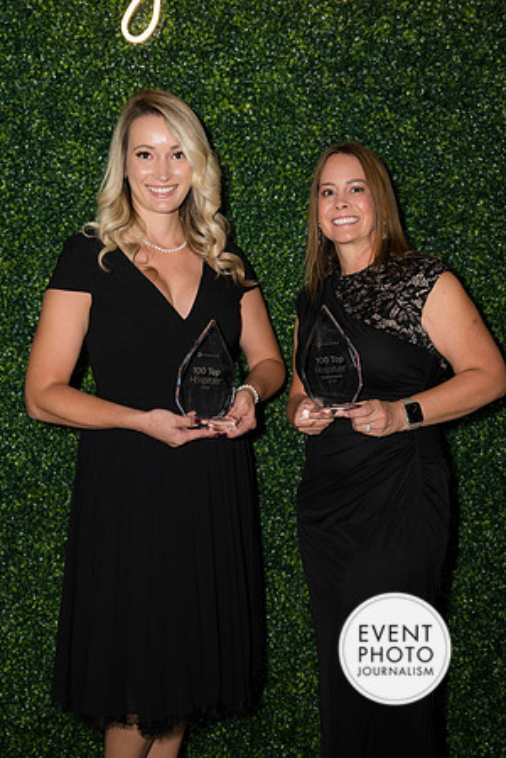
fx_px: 1286
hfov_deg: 22.3
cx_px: 253
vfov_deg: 32.9
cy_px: 379
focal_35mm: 61
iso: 500
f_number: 5
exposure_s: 1/160
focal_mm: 61
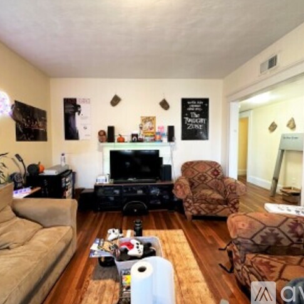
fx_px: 169
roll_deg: -0.1
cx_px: 143
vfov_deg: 84.0
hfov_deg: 83.9
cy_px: 150
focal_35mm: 17
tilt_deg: -3.3
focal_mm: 2.22
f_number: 2.2
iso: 400
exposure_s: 1/60
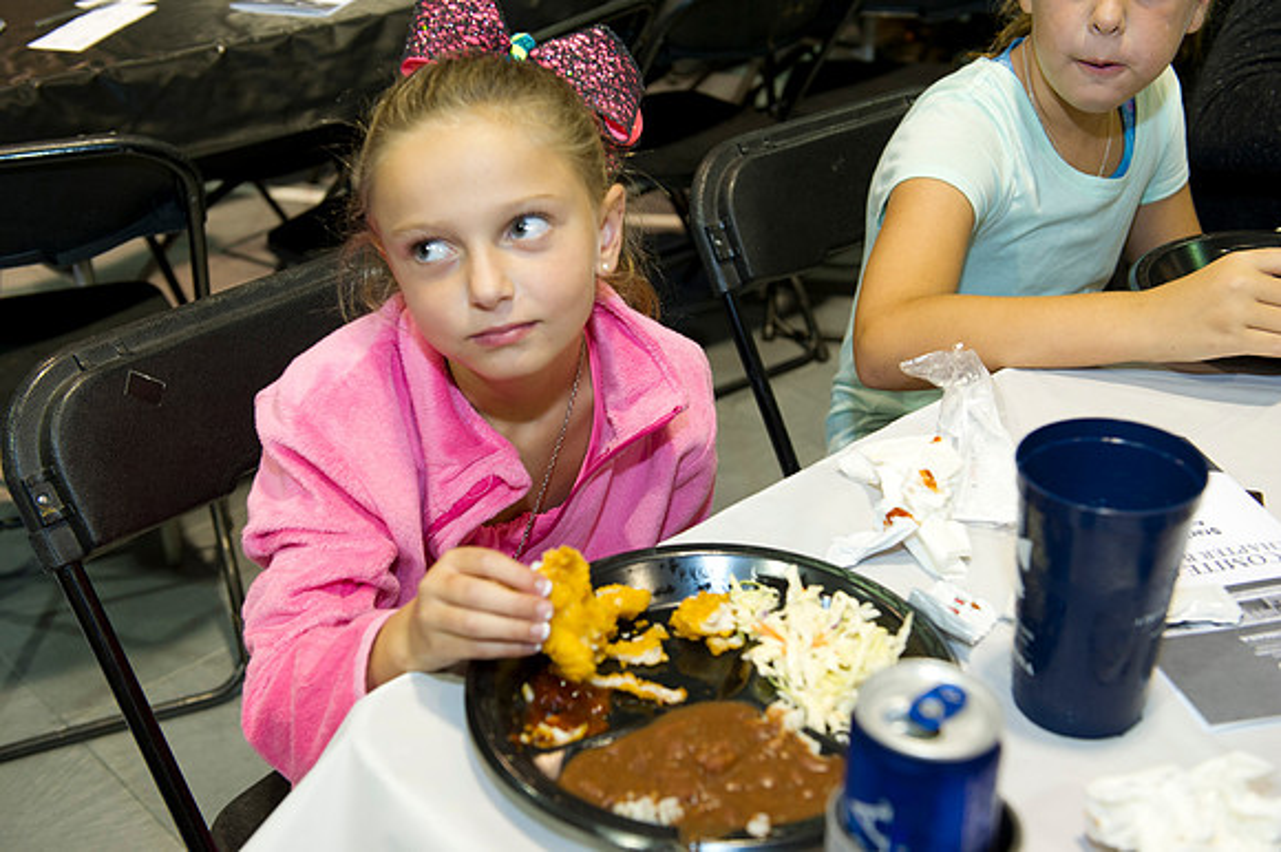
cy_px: 426
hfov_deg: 44.5
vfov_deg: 30.5
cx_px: 640
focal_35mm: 44
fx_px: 1565
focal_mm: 44
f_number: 4.5
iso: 1250
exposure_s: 1/60
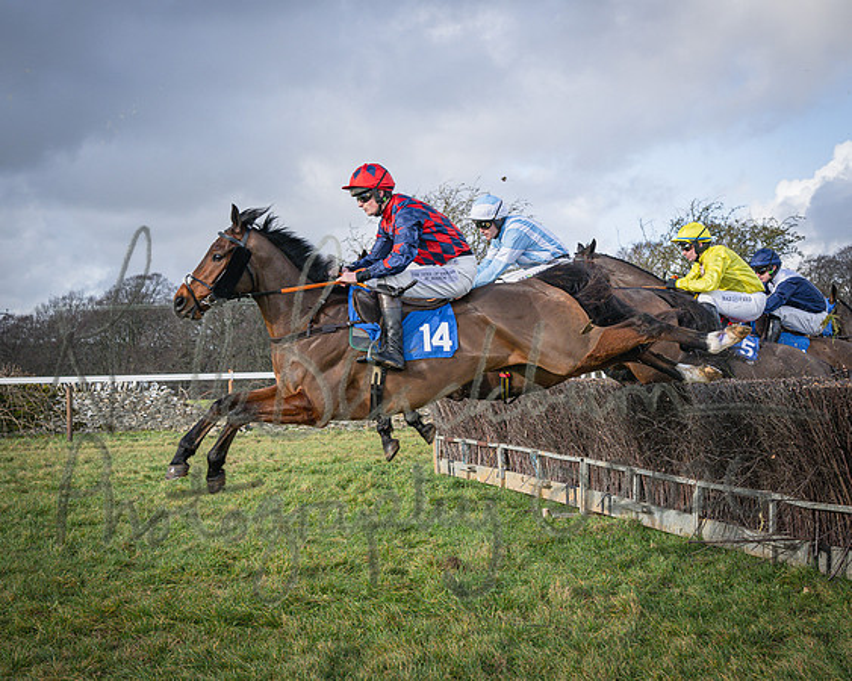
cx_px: 530
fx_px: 1458
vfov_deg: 26.2
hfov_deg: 32.4
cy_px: 439
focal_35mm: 58
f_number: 4
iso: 400
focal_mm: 35
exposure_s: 1/1600
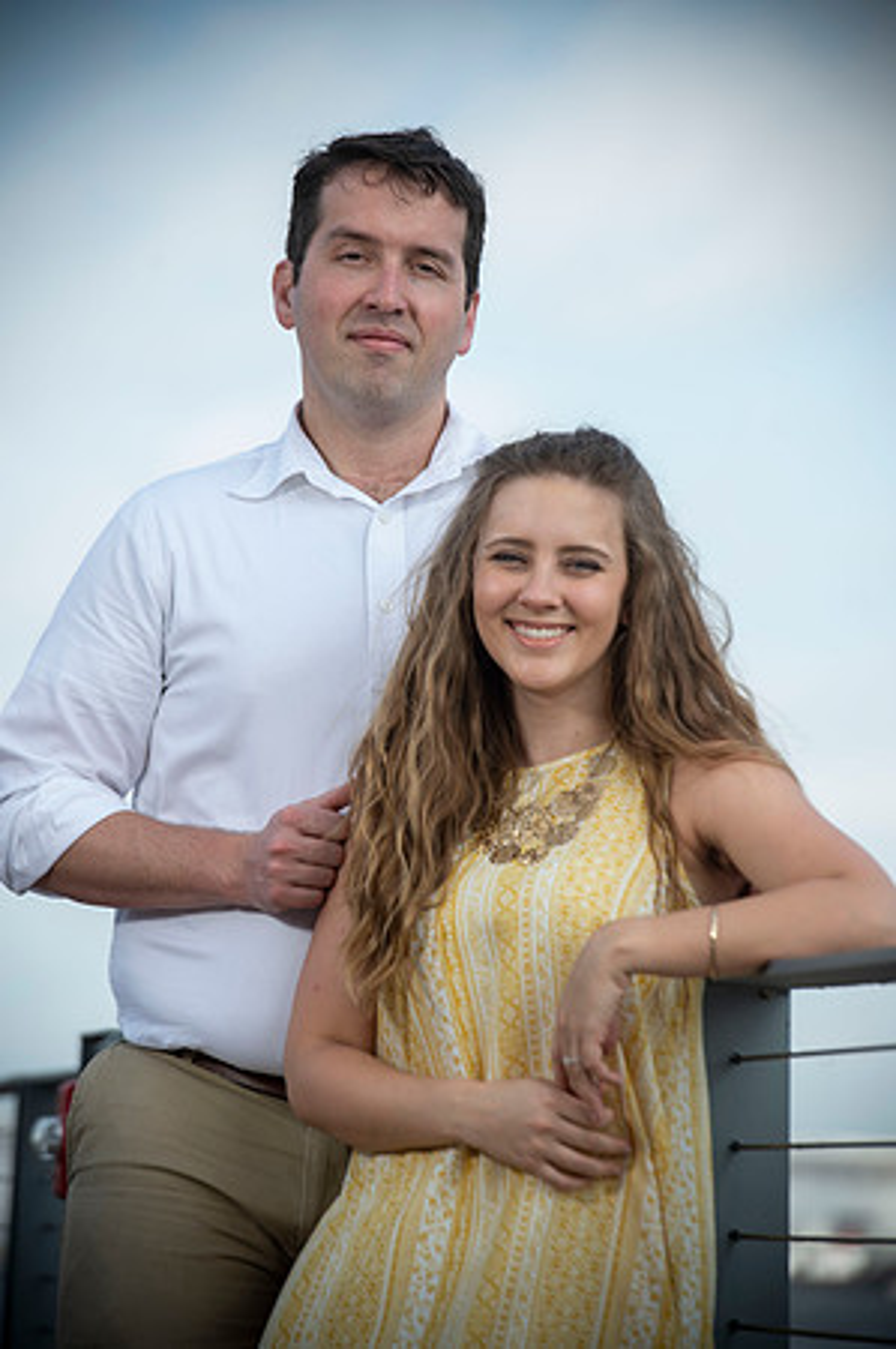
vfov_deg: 11.1
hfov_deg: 7.4
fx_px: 6922
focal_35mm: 185
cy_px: 674
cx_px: 448
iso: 50
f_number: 5.6
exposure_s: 1/200
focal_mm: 185
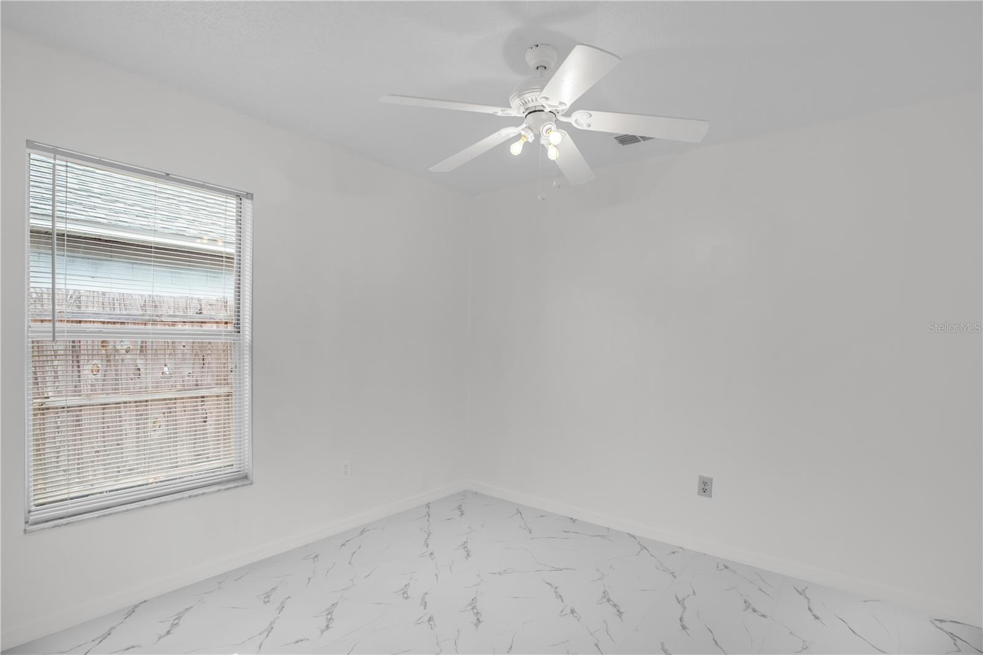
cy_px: 328
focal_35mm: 16
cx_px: 492
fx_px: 437
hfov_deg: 96.7
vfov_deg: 73.7
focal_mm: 16
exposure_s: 1/2000
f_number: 6.3
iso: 500
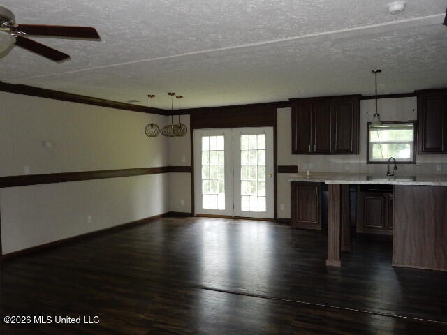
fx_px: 387
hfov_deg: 60.0
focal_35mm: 30
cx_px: 224
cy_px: 168
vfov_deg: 46.8
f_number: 4
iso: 400
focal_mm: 5.4
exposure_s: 1/30
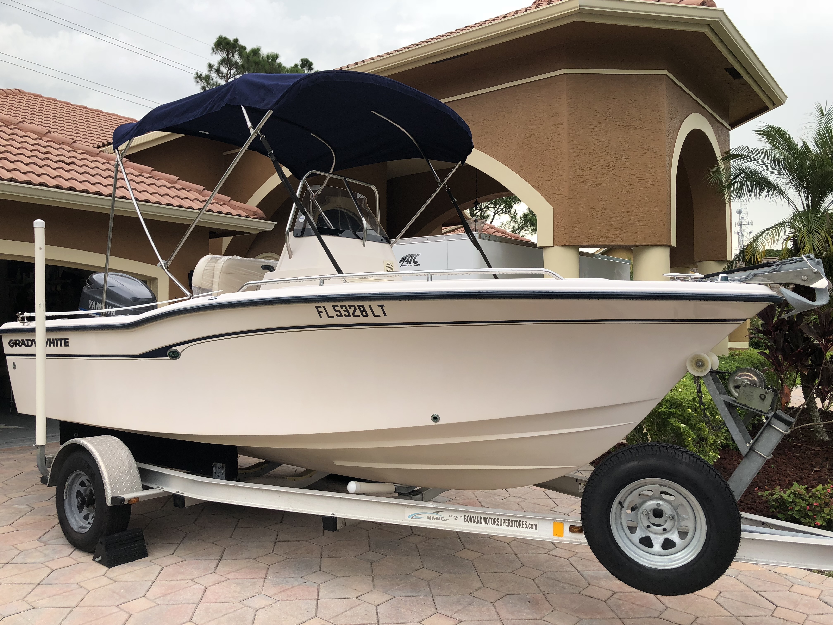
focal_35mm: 28
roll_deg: +0.2
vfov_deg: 49.7
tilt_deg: +1.9
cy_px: 312
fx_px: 674
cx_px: 416
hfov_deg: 63.4
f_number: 1.8
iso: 20
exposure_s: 1/326
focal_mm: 3.99
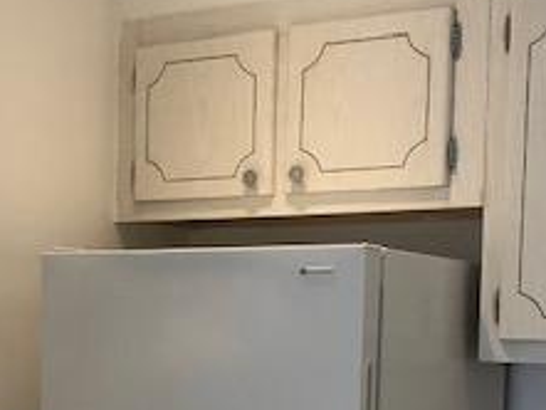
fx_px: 1278
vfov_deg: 17.7
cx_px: 173
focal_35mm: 81
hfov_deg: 24.0
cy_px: 437
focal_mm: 3.99
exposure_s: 1/30
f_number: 1.8
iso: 32
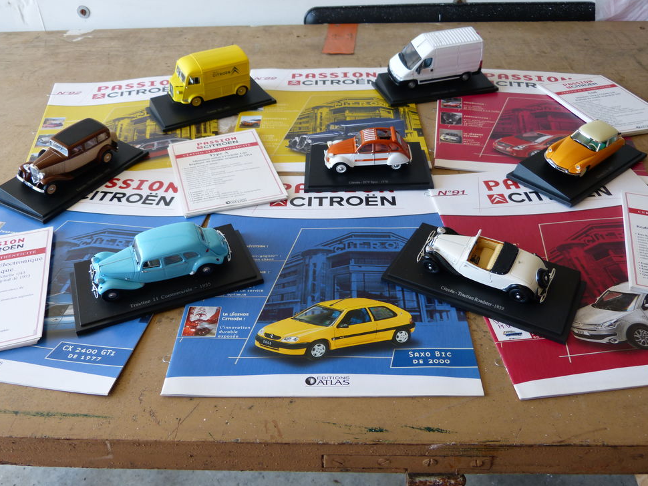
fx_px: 618
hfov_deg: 55.4
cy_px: 246
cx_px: 325
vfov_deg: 42.9
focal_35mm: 33
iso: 100
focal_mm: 5.4
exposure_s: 1/80
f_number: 3
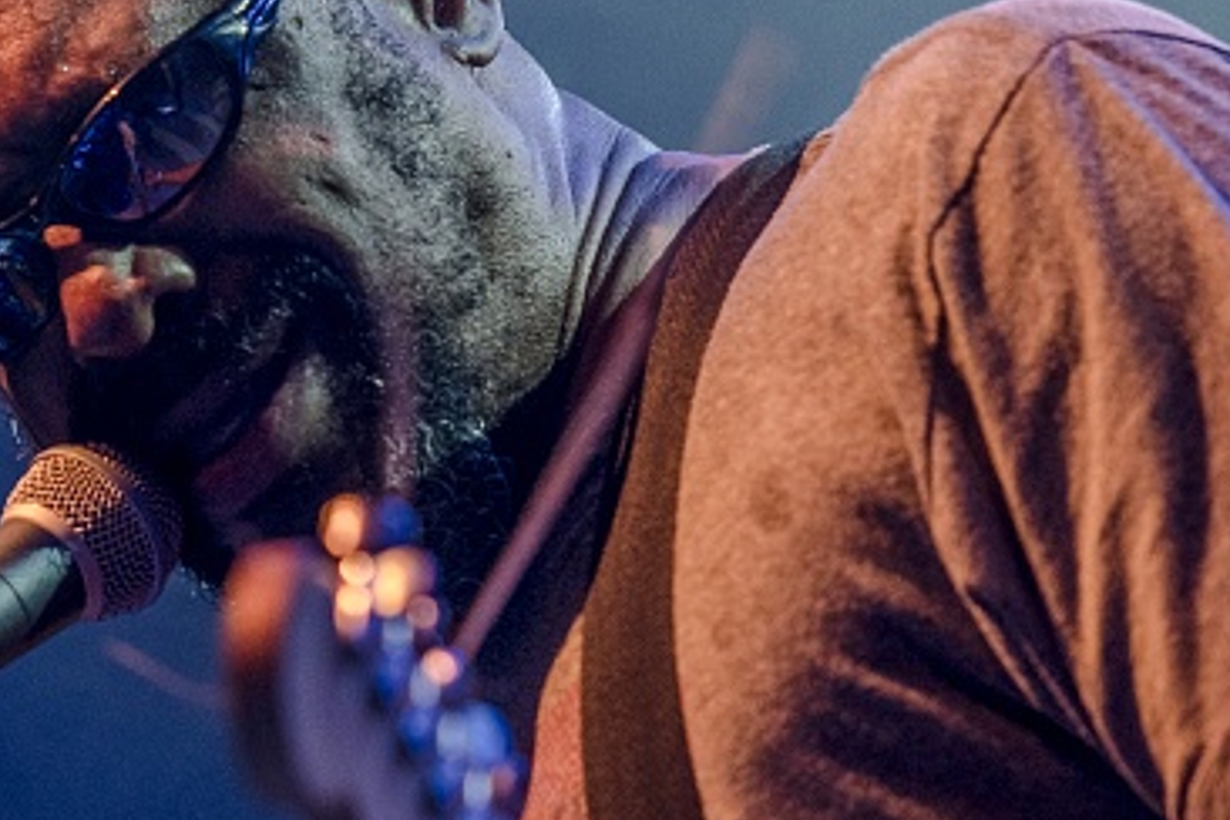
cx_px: 350
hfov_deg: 4.5
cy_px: 494
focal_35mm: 458
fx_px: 15647
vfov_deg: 3.0
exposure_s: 1/100
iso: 1600
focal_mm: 155
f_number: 2.8
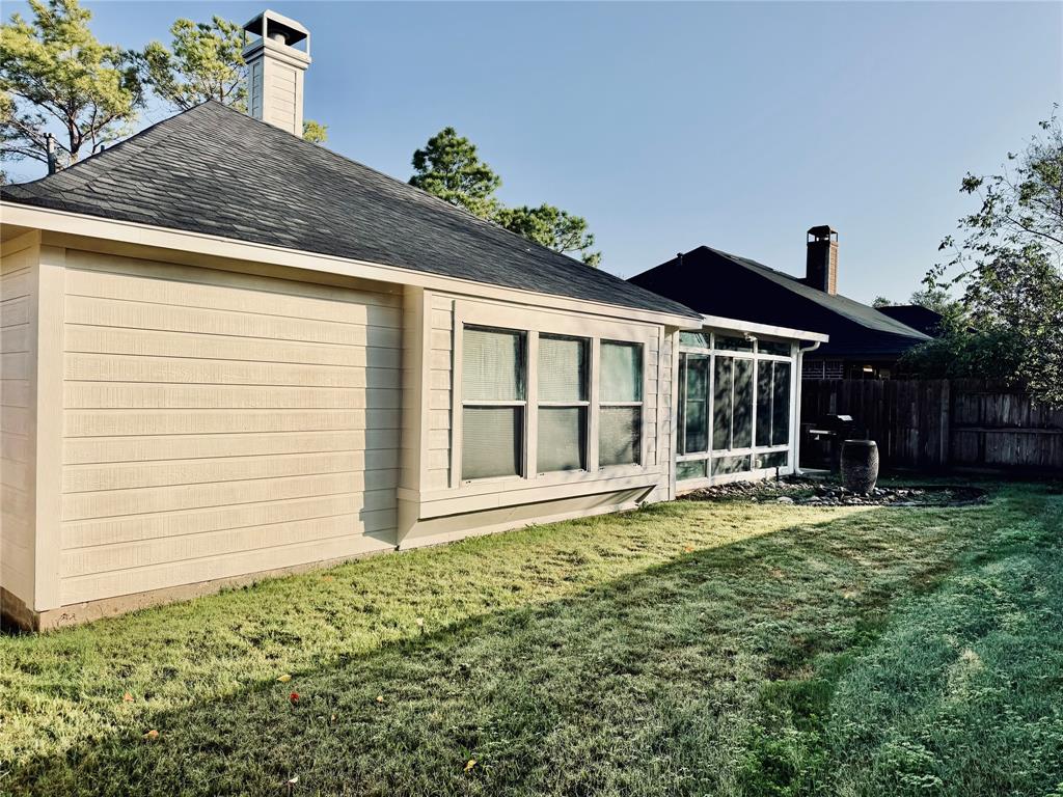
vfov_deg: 56.8
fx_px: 737
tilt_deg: -1.3
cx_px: 532
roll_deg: -1.3
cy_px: 398
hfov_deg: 71.6
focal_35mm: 24
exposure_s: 1/3247
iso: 80
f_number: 1.78
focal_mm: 6.76
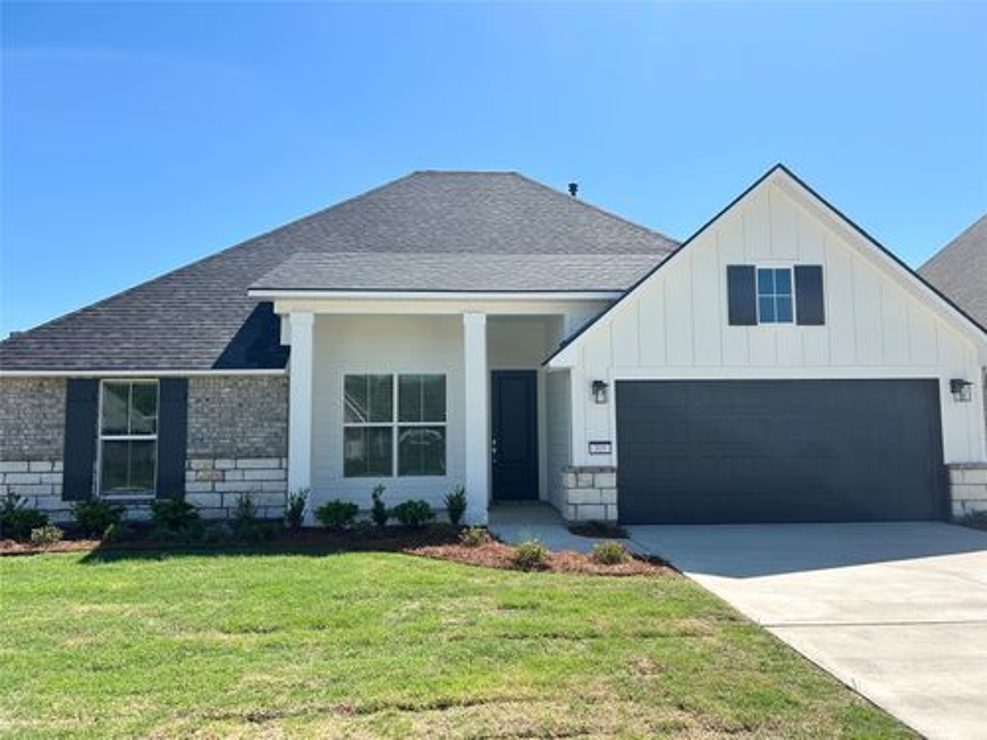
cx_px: 494
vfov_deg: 53.1
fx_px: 741
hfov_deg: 67.3
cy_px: 370
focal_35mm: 26
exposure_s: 1/3704
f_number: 1.5
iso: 50
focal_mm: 5.7
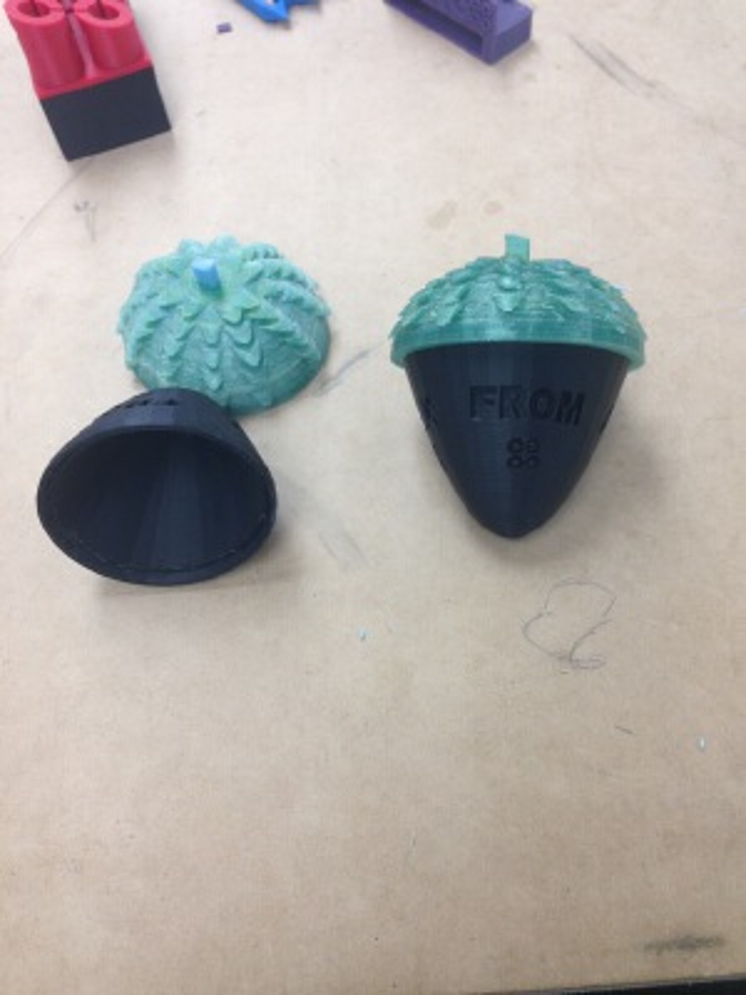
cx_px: 373
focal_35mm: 33
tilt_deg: -59.6
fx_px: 948
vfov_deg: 55.4
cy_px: 498
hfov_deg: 42.9
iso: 50
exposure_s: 1/40
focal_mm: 4.12
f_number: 2.4
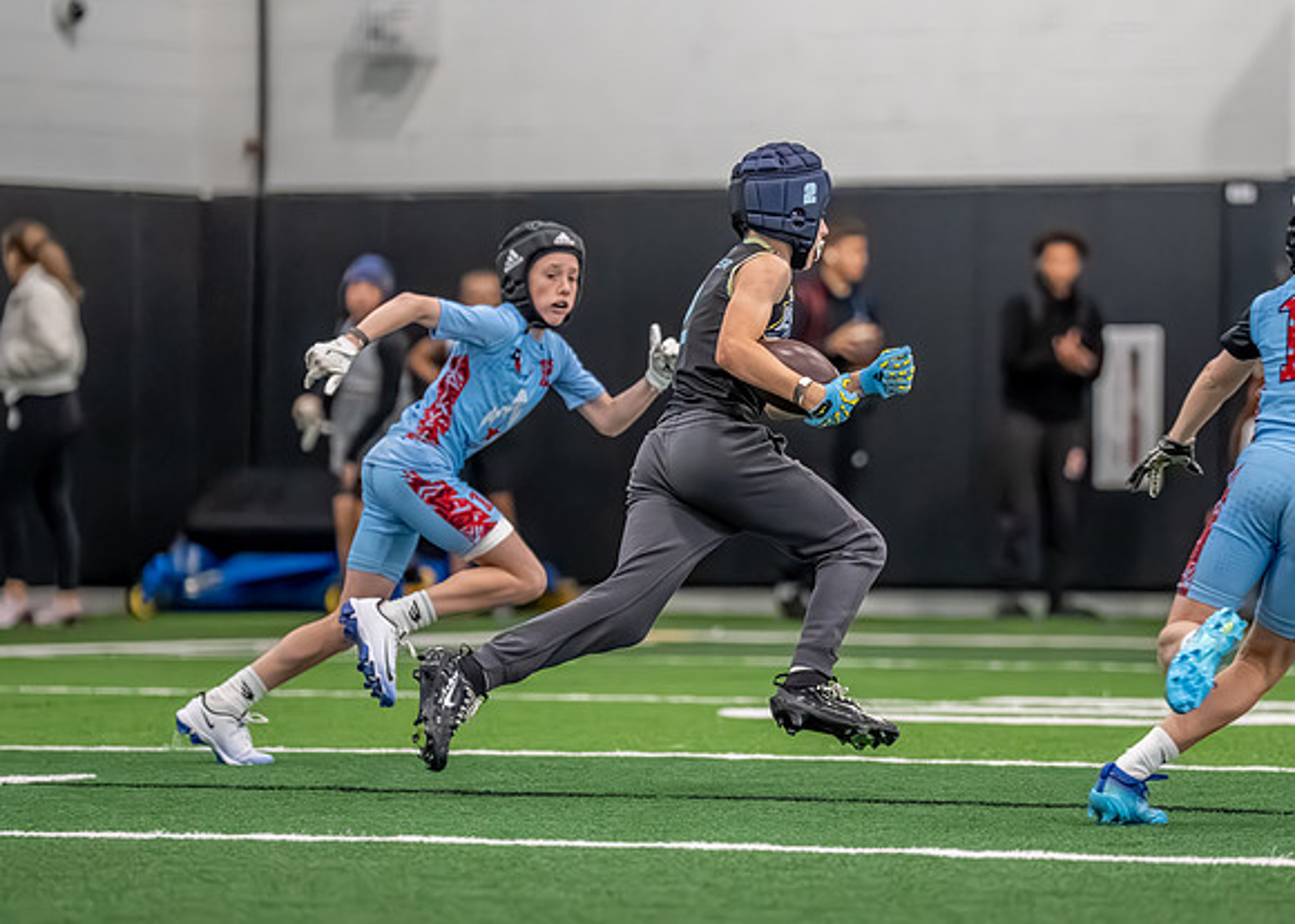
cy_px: 449
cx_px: 723
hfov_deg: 7.6
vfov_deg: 5.5
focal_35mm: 264
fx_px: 9694
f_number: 2.8
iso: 6400
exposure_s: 1/1000
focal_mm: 170
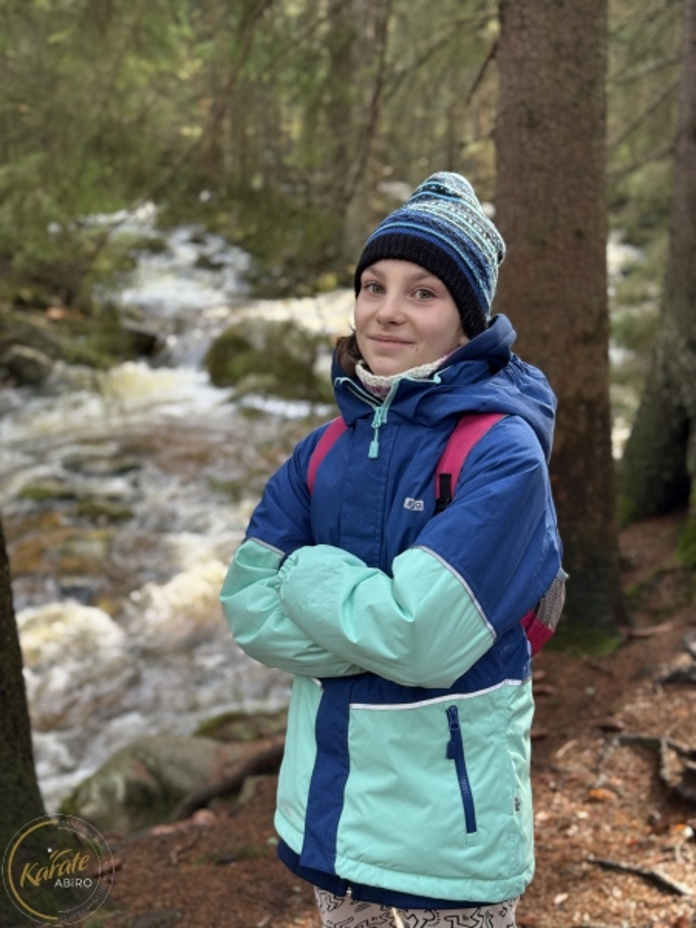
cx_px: 348
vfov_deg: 39.7
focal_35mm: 48
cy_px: 464
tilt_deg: -11.8
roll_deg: -1.4
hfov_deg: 30.3
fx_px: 1287
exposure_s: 1/87
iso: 100
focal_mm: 6.86
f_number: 1.78
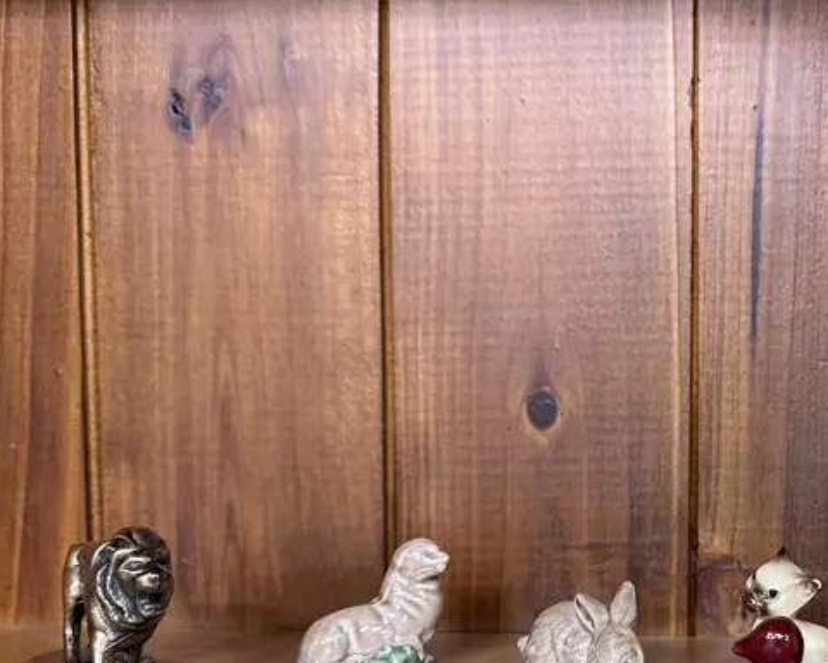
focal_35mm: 50
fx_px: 1225
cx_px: 781
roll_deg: -1.2
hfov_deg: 34.7
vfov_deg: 29.9
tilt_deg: -6.1
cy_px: 468
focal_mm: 6.86
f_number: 1.78
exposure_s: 1/50
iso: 250
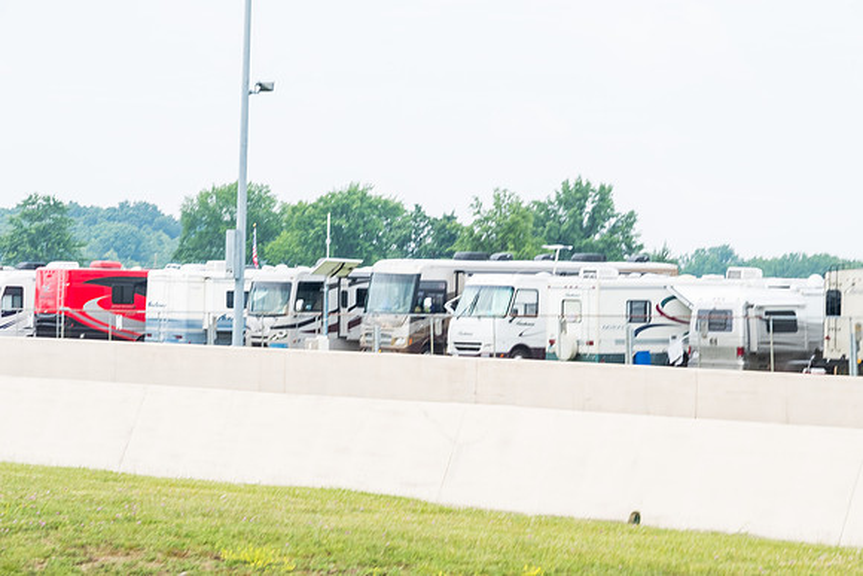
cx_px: 432
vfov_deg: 9.0
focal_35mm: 153
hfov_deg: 13.4
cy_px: 288
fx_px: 3668
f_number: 10
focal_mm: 102.2
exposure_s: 1/80
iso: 400
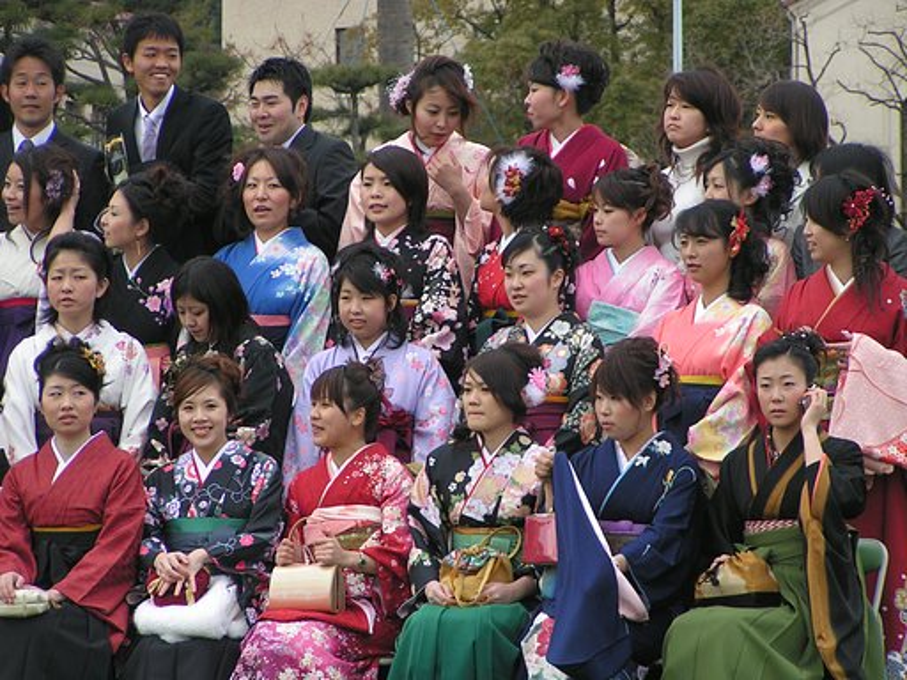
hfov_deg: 8.0
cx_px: 454
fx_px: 6472
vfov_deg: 6.0
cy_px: 340
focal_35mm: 247
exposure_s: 1/400
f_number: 3.5
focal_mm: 37.8
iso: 50
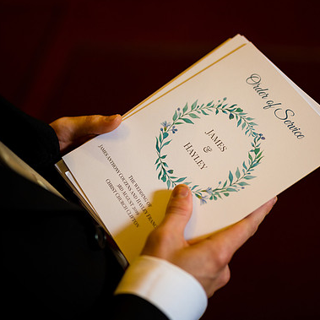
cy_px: 158
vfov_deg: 26.5
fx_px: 680
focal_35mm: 65
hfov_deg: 26.4
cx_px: 194
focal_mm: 50
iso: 100
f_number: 1.8
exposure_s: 1/100
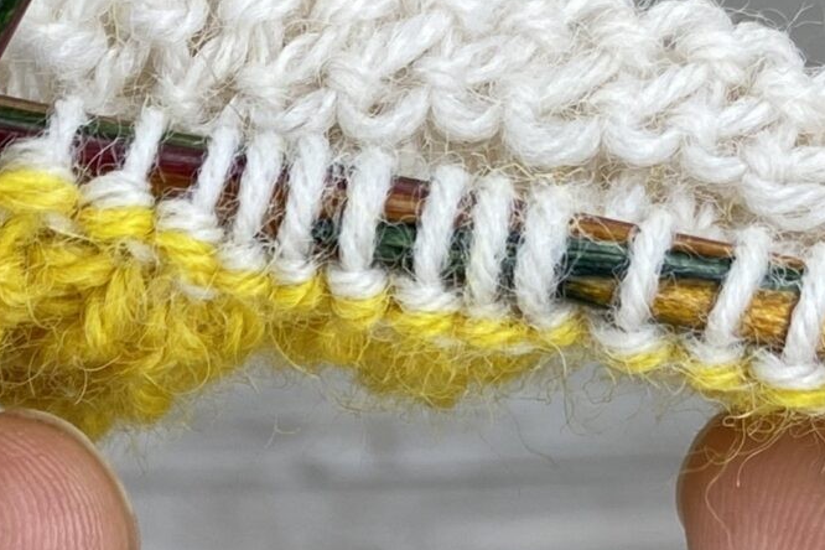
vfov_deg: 12.5
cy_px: 978
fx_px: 2291
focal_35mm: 100
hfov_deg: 19.9
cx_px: 45
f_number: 1.8
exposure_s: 1/122
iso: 40
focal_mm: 4.25
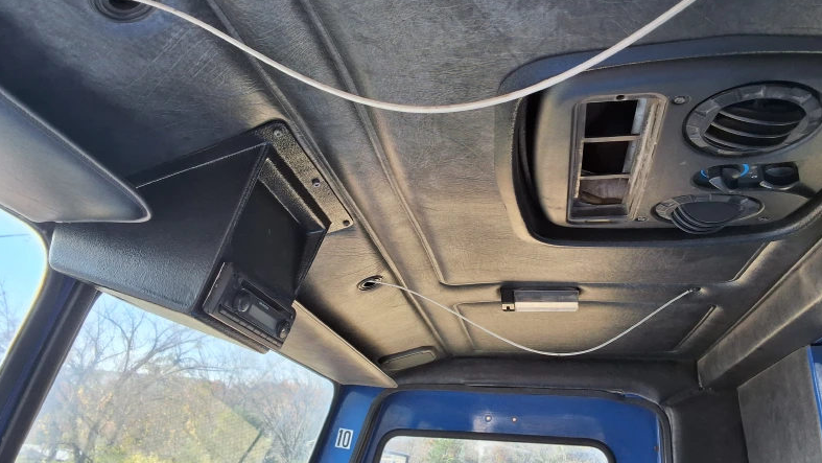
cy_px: 267
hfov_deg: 62.6
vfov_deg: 37.7
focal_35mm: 31
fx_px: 676
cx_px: 415
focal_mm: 2.91
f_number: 1.9
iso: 32
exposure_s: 1/171
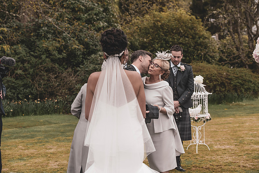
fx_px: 619
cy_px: 86
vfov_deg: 15.9
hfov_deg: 23.6
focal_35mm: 86
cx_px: 130
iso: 250
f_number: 5.6
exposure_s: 1/320
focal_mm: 86
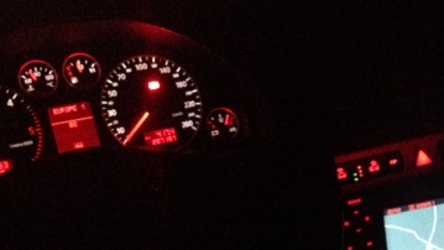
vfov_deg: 17.4
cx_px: 320
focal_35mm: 68
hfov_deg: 30.6
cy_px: 241
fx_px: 801
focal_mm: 4.28
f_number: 2.4
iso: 800
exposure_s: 1/15
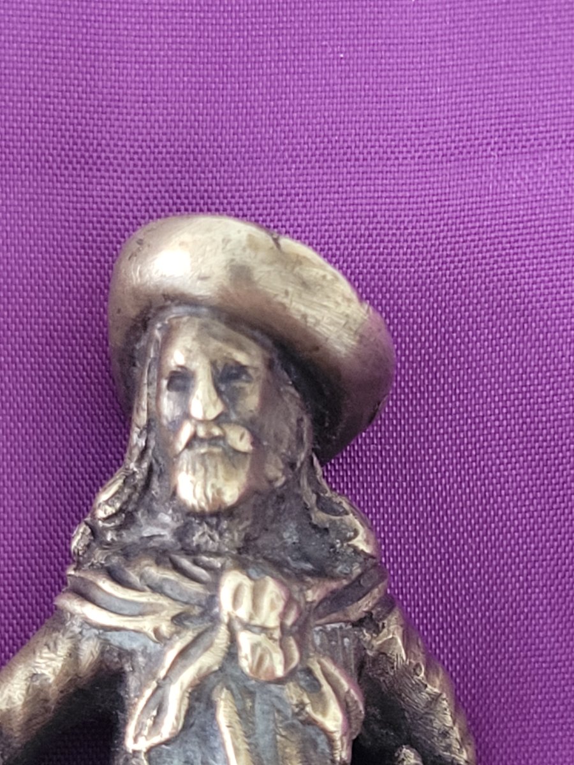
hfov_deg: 53.1
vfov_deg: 67.3
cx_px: 287
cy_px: 382
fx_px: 575
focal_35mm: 26
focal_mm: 5.4
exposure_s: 1/50
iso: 400
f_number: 1.8
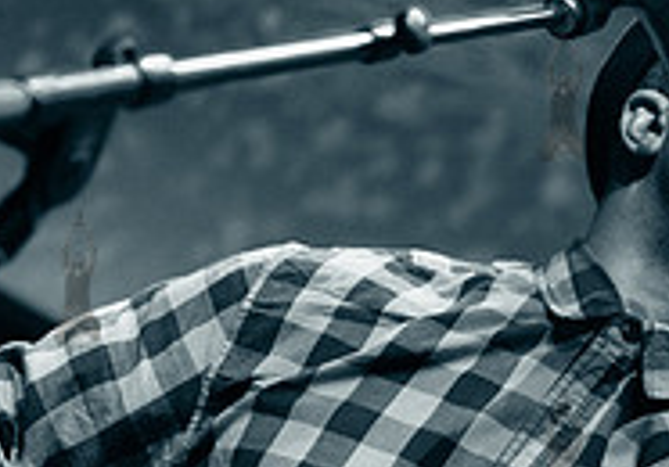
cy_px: 435
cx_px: 666
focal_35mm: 270
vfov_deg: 5.2
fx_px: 5093
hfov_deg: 7.5
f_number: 2.8
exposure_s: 1/400
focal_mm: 80
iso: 3200
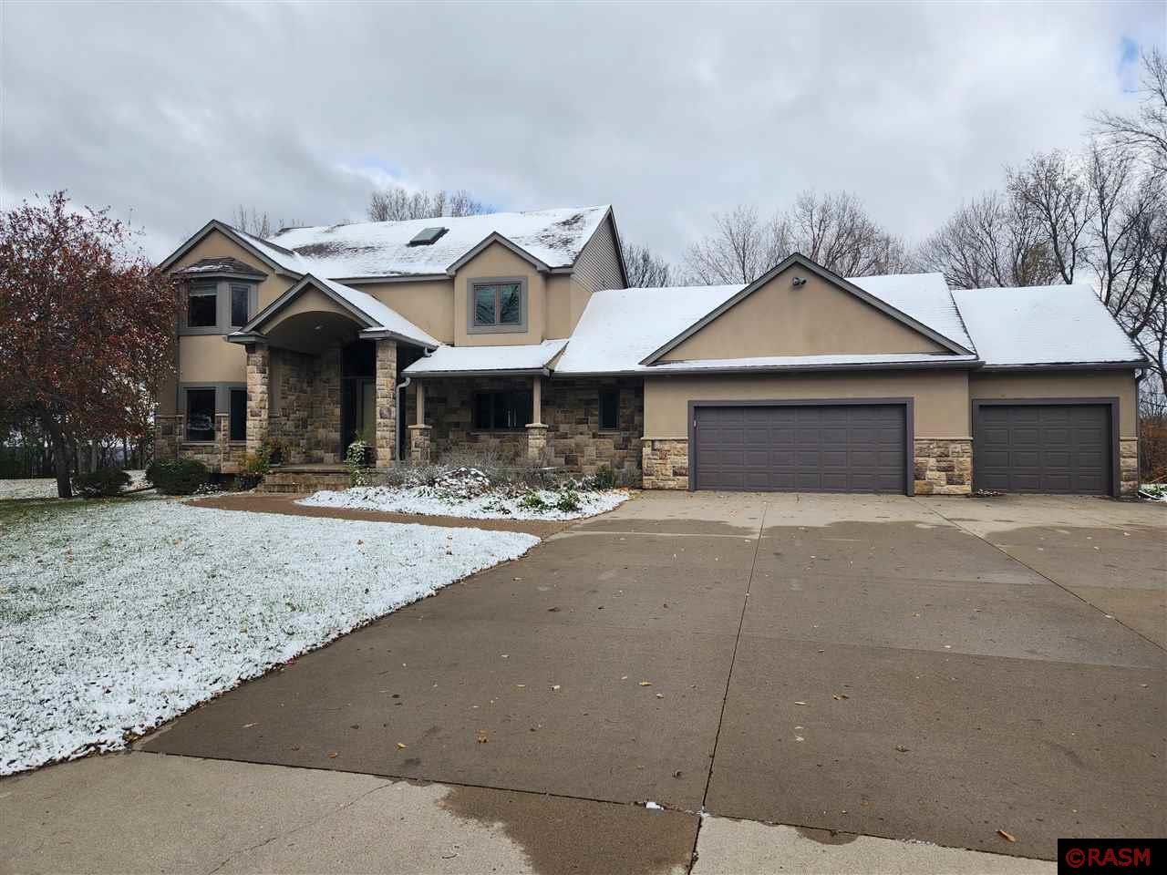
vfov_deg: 58.9
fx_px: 775
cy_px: 438
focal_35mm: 23
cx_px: 584
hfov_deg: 73.9
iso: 20
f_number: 1.8
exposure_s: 1/1215
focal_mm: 5.4
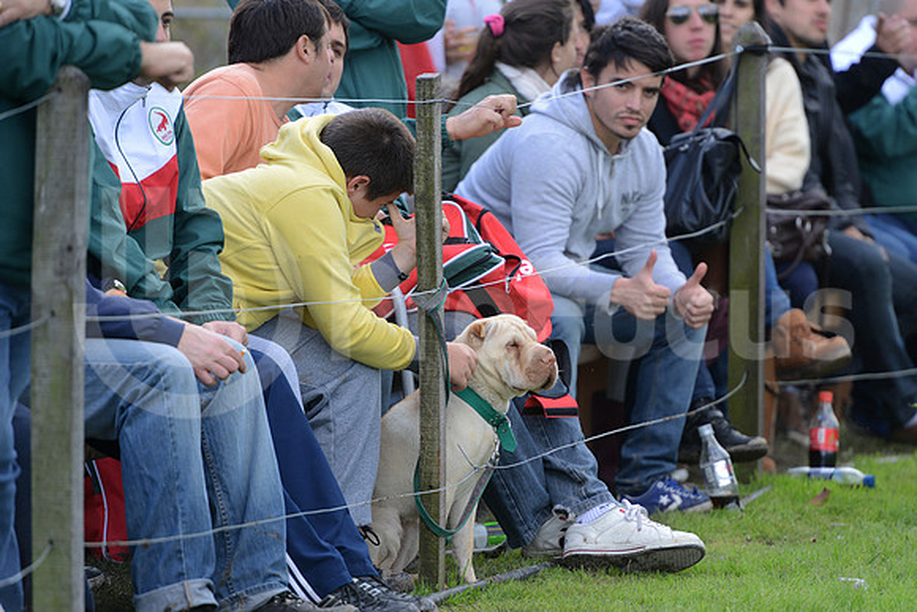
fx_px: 6879
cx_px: 458
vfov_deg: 5.1
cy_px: 306
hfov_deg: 7.6
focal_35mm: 270
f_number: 4
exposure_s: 1/320
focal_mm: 270
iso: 640
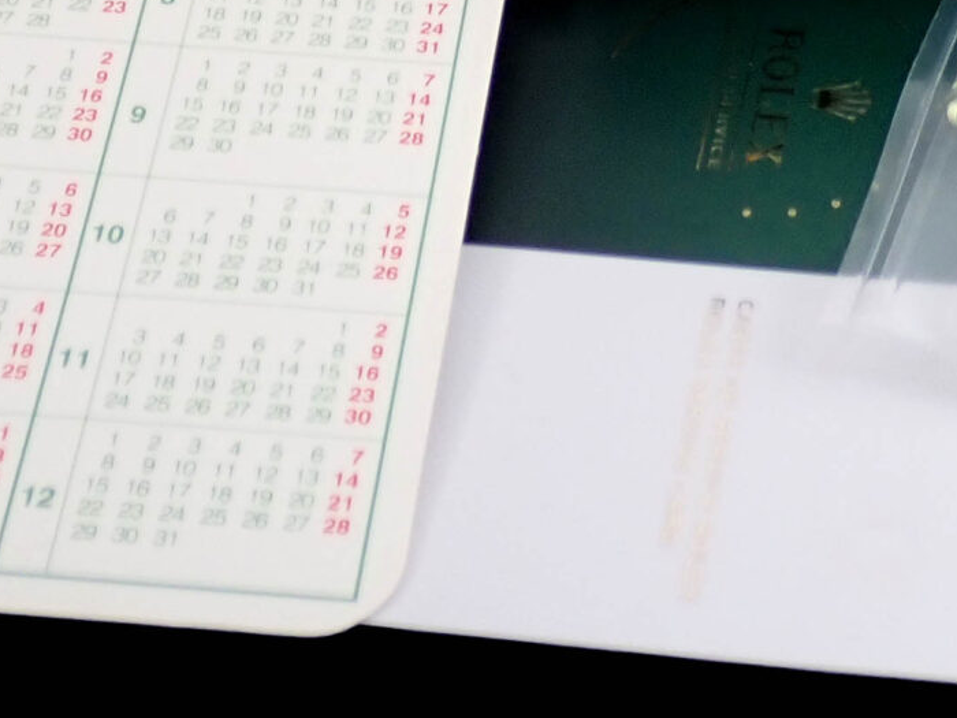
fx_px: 4147
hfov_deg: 13.1
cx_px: 649
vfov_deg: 9.5
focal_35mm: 150
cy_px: -535
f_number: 2.8
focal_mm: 7.31
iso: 200
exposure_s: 1/40
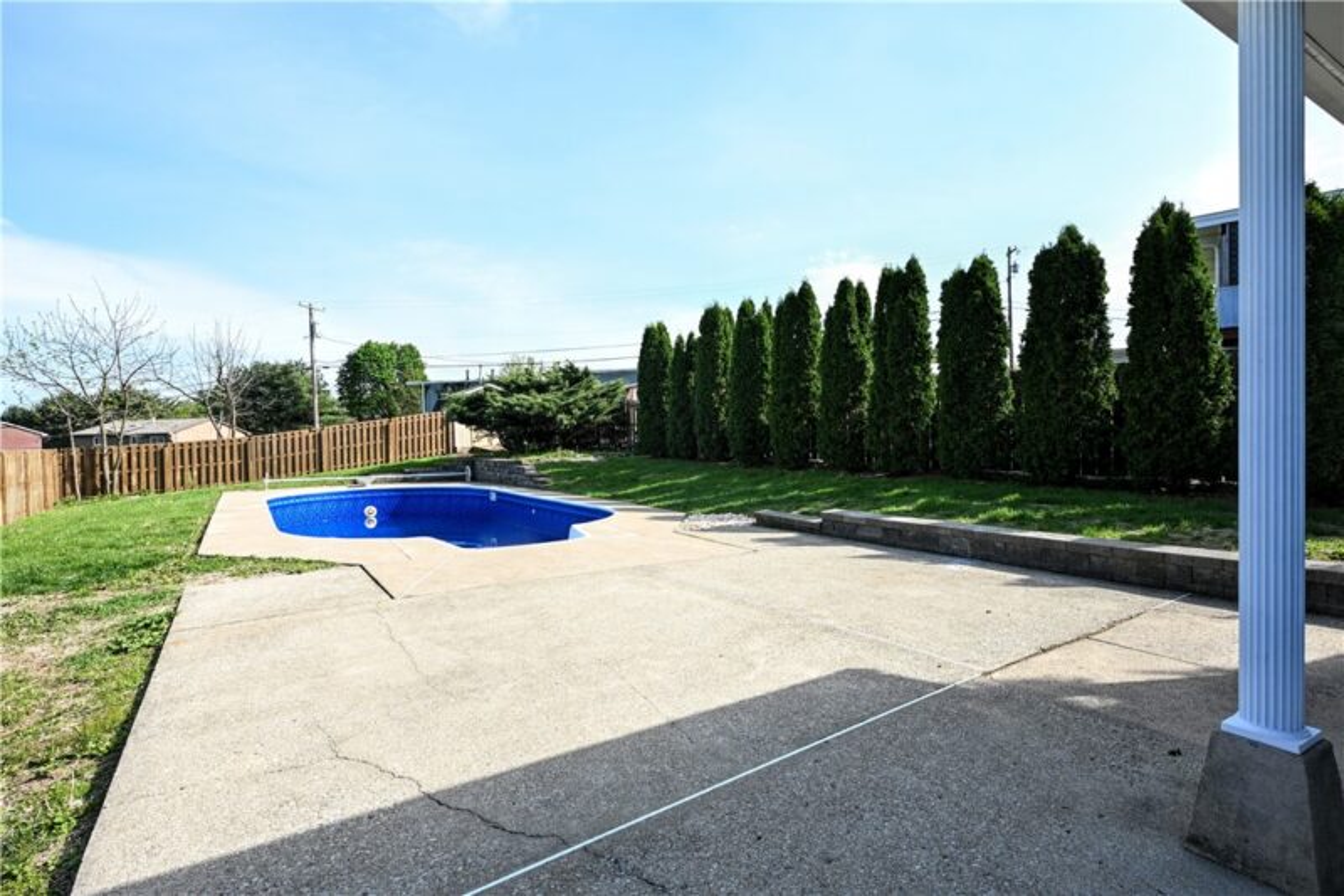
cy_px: 448
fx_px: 672
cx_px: 672
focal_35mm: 18
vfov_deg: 67.4
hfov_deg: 90.0
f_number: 7.1
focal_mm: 12
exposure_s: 1/125
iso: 100
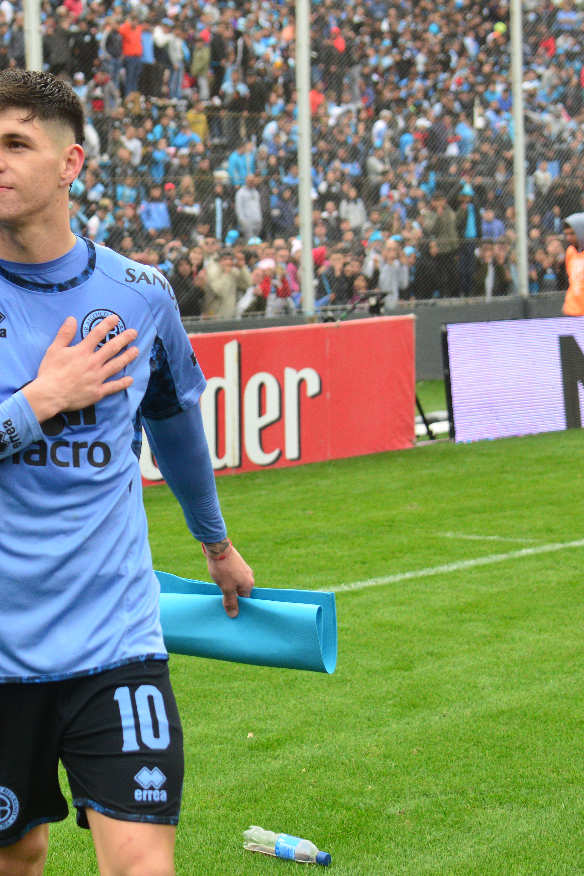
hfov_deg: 14.3
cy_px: 335
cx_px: -97
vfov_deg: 21.9
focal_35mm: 93
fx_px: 2263
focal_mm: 46
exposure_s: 1/2000
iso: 1600
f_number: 4
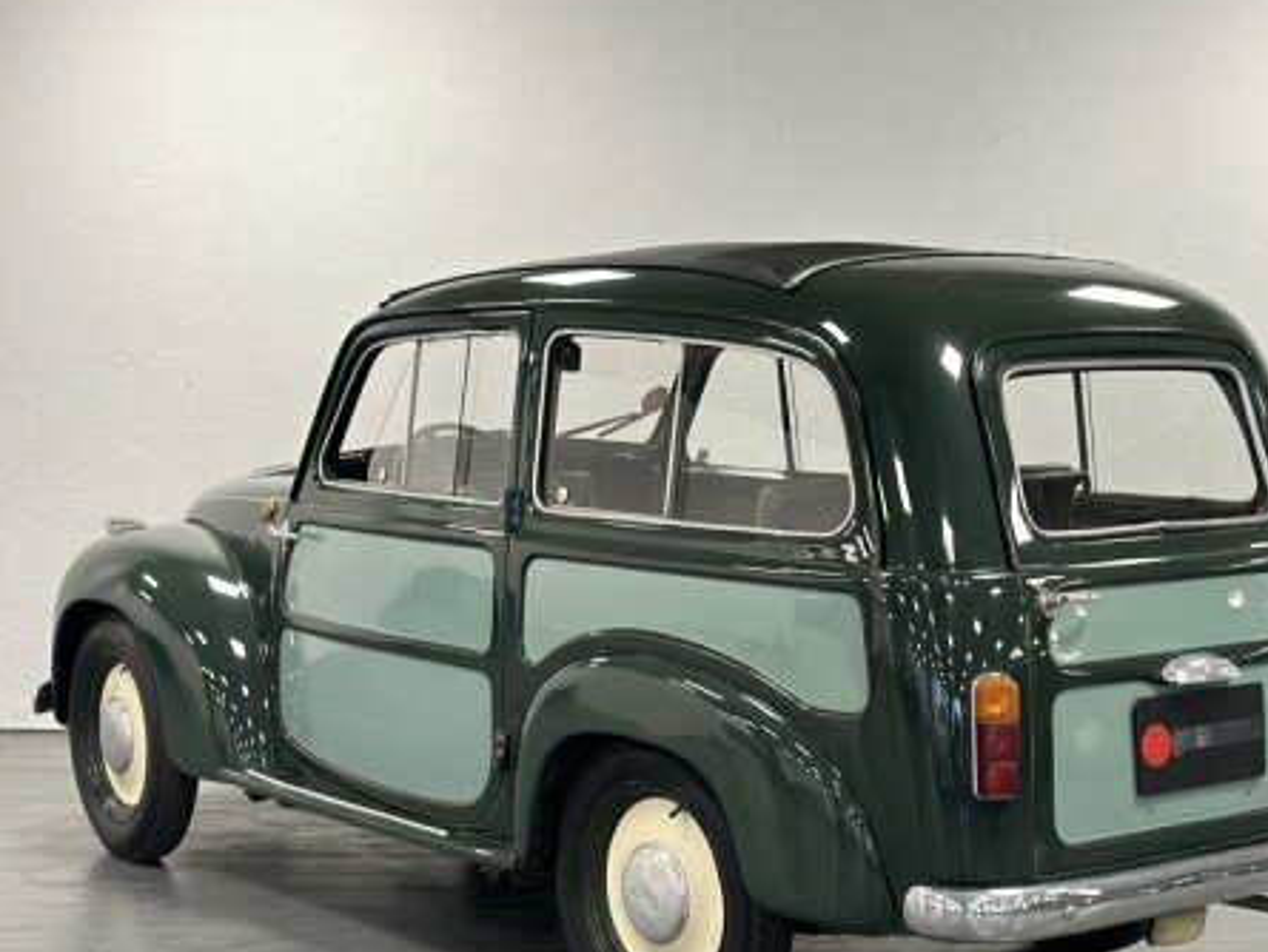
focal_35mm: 69
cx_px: 749
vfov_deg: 21.2
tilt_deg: -10.0
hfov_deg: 28.1
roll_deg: -0.7
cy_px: 644
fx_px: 2528
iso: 250
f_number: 1.78
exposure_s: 1/57
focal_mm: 6.86
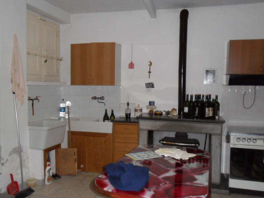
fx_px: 244
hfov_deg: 56.8
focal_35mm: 32
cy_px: 99
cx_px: 132
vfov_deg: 44.2
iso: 400
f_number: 3.7
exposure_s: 1/45
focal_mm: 5.7
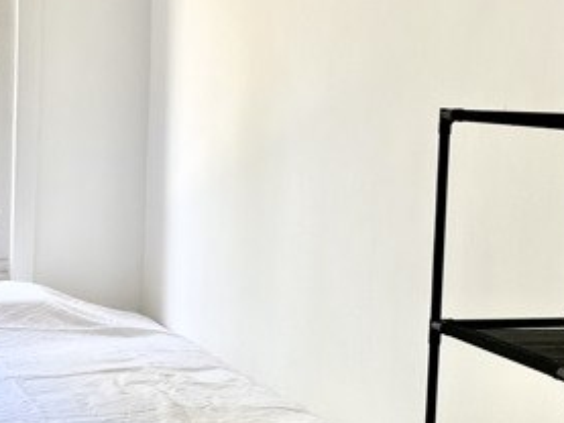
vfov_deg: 19.7
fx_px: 1223
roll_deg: -0.9
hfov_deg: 25.6
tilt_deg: -5.6
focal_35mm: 75
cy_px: 197
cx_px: 134
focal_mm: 5.1
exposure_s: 1/122
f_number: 1.6
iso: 80
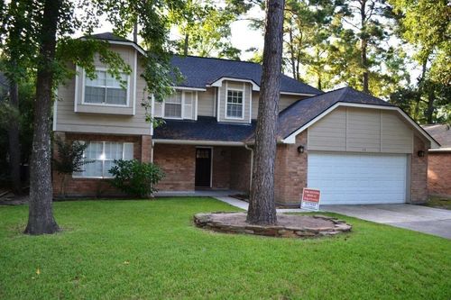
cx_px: 226
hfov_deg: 67.4
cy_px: 150
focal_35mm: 27
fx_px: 338
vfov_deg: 47.9
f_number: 4
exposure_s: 1/125
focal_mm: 18
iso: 250
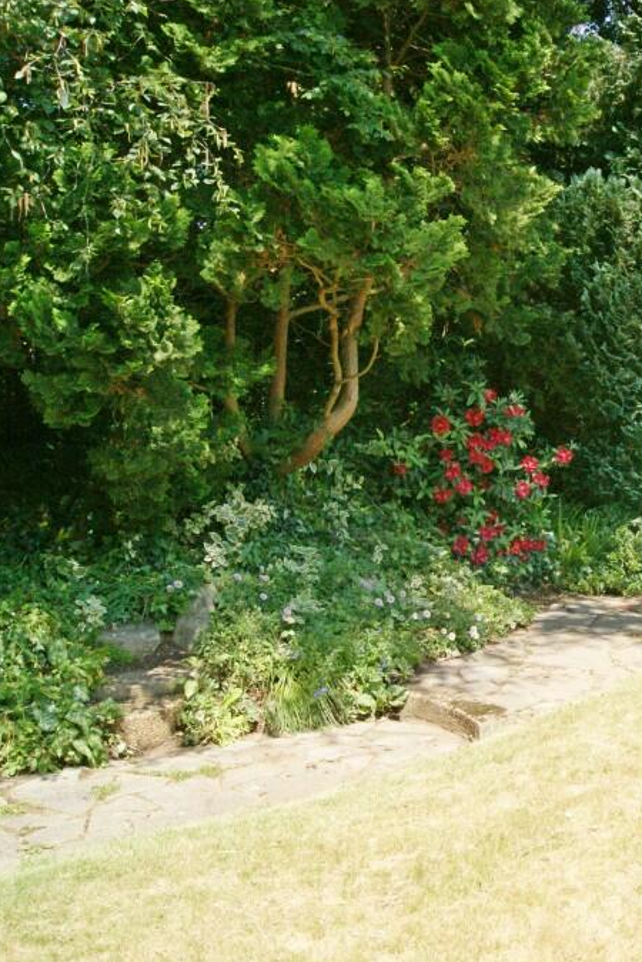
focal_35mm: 41
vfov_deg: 47.4
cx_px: 656
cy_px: 480
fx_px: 1096
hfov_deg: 30.2
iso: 400
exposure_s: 1/320
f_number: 10
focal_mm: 18
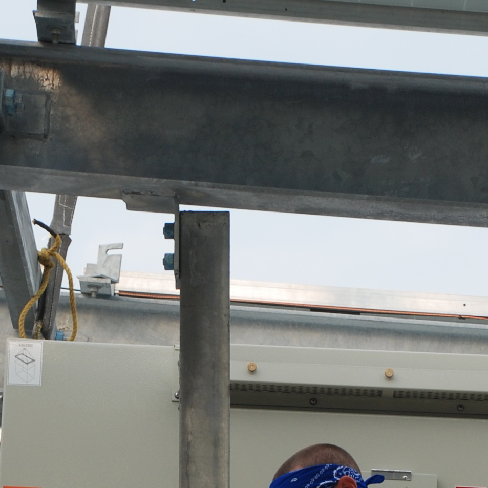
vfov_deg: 6.7
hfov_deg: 6.7
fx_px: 4147
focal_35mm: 260
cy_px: 691
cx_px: 230
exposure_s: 1/125
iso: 125
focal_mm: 52
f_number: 5.6
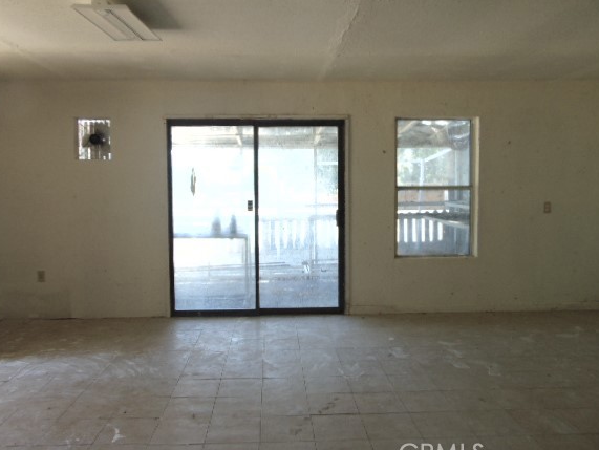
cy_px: 216
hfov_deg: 63.4
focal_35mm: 28
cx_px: 294
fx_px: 485
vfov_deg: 49.8
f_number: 3
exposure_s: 1/60
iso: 80
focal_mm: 4.5
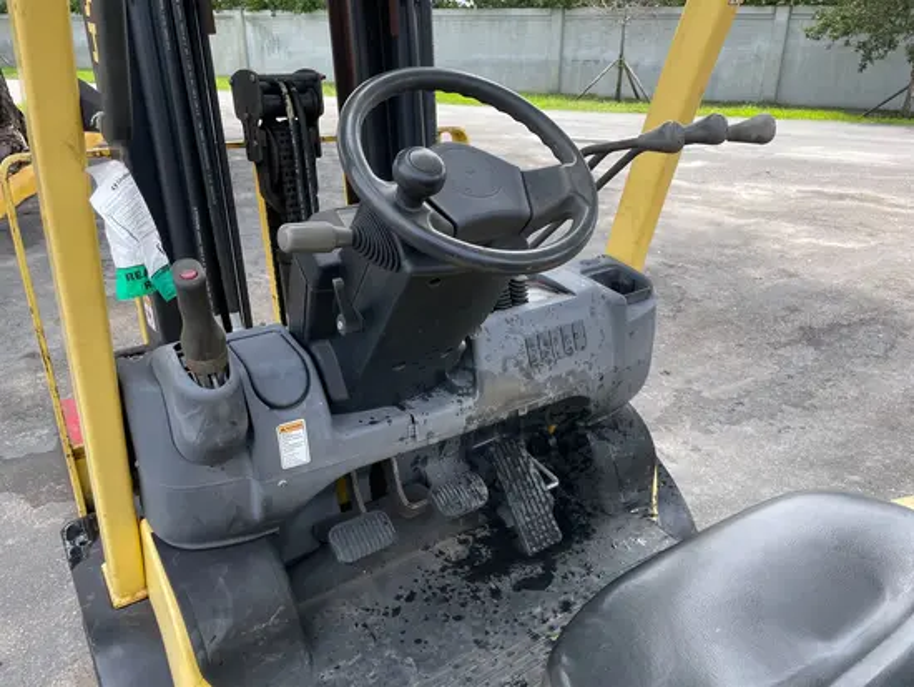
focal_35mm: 26
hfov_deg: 67.3
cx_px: 457
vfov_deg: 53.1
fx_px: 687
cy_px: 344
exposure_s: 1/647
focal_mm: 4.2
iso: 32
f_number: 1.6
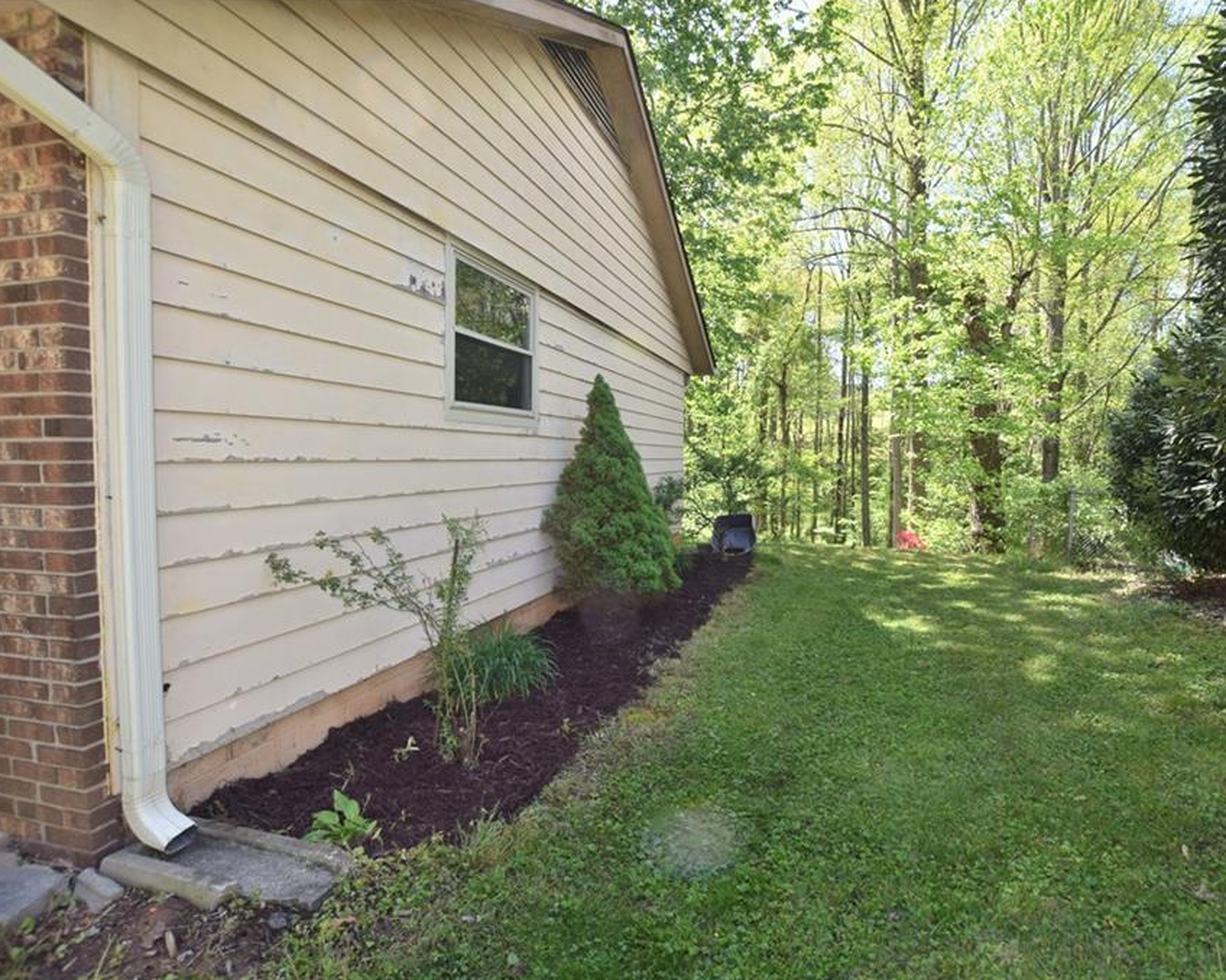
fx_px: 617
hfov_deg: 89.2
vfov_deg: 77.0
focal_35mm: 17
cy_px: 490
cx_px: 688
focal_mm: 10
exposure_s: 1/125
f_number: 5.6
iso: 180
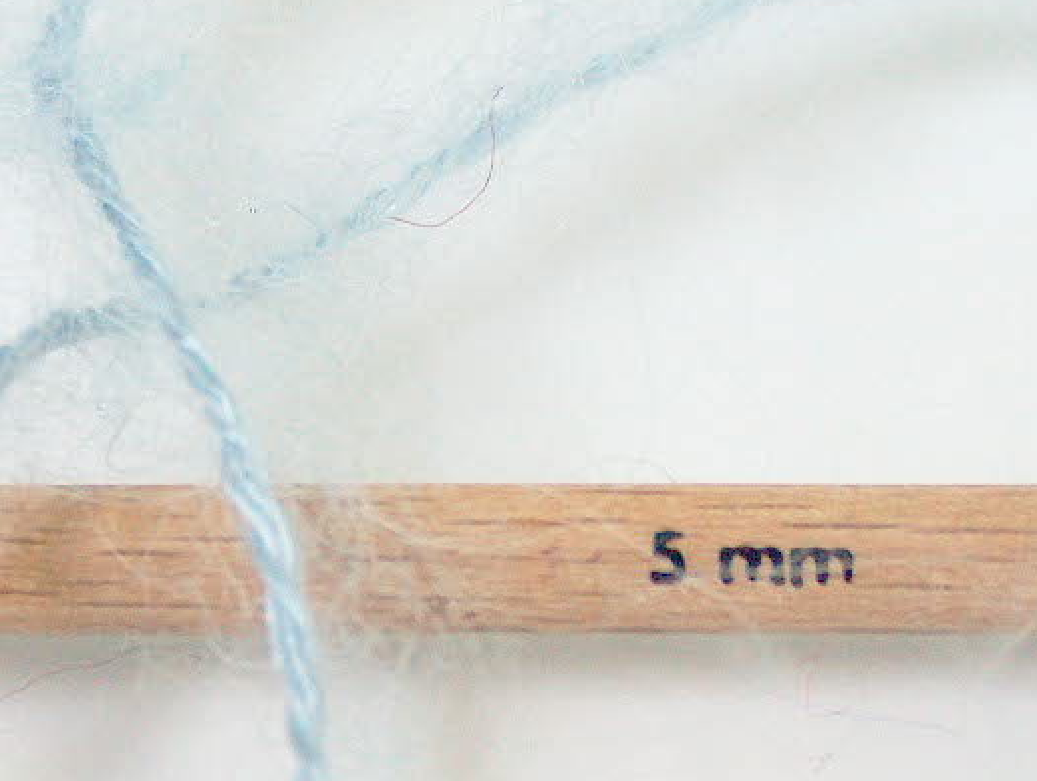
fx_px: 7380
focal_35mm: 246
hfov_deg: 8.0
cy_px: 531
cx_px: 522
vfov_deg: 6.1
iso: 200
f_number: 2.9
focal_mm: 20.29
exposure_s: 1/35.4
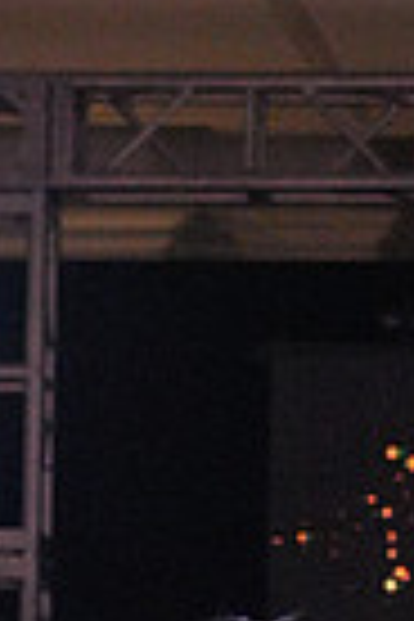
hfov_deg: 2.7
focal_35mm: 504
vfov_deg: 4.0
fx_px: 8693
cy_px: 1220
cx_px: 290
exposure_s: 1/500
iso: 6400
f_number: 7.1
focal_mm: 120
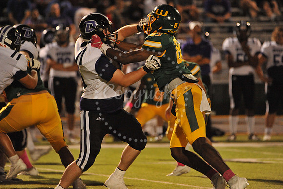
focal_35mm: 460
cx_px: 142
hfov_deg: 4.5
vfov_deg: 3.0
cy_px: 94
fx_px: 3614
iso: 6400
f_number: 6.3
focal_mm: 460
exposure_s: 1/200
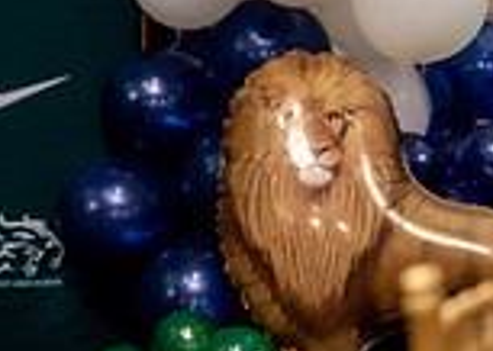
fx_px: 2840
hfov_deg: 9.4
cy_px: 23
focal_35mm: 203
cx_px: -419
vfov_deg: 7.1
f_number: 1.2
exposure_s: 1/320
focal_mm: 50
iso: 800
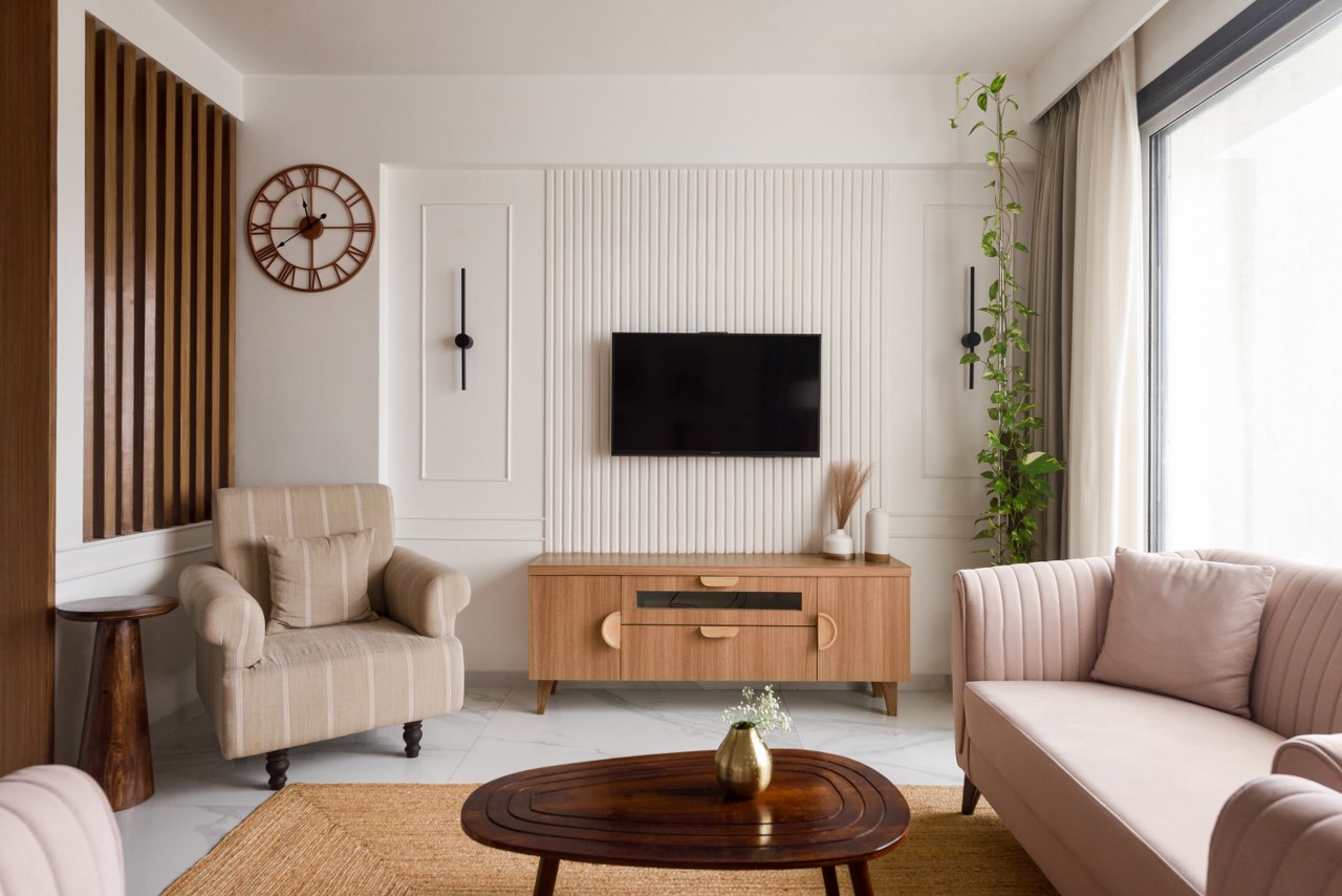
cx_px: 671
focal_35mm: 22
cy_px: 448
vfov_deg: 57.3
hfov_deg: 78.6
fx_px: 820
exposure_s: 1/20
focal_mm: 22
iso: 800
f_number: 8
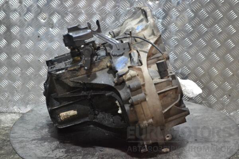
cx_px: 120
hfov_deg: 28.1
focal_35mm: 72
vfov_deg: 18.9
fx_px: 478
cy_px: 80
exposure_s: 1/30
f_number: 5.3
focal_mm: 48
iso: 3200
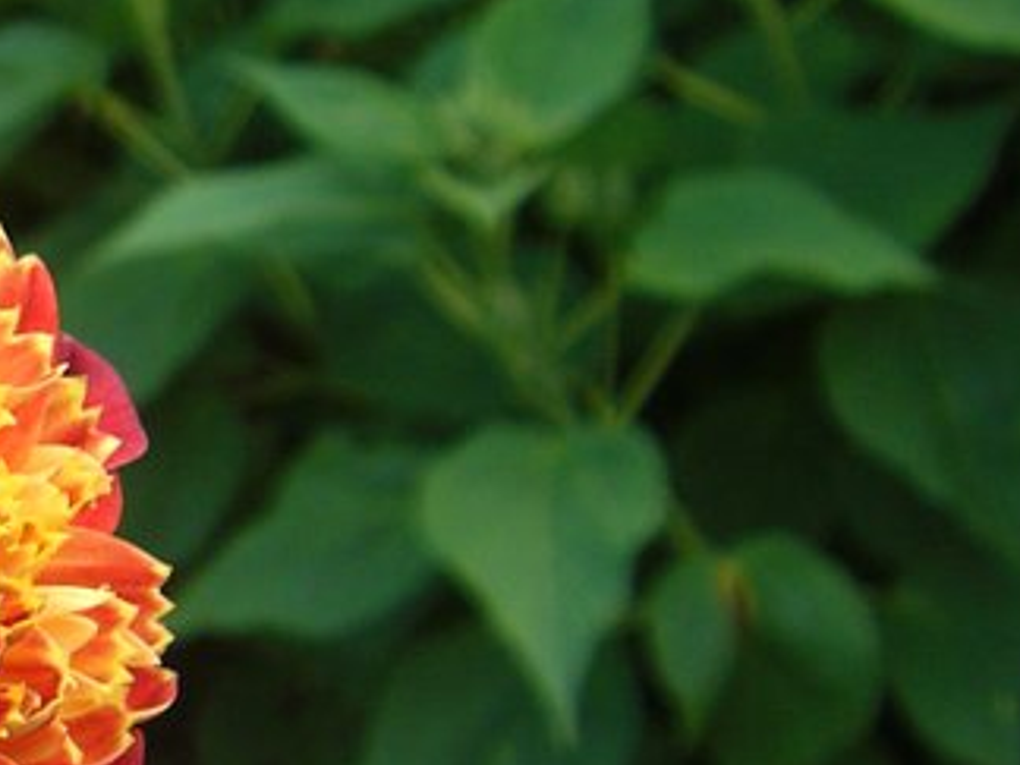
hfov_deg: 15.2
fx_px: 3536
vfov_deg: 12.3
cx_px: -491
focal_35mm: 120
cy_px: 576
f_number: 3.4
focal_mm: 6.3
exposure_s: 1/80
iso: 50
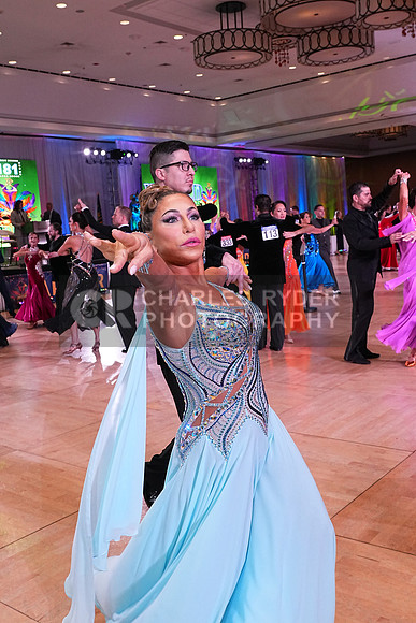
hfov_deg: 36.9
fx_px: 624
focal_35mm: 36
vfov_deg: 53.1
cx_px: 208
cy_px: 312
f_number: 7.1
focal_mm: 24
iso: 2500
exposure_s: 1/250
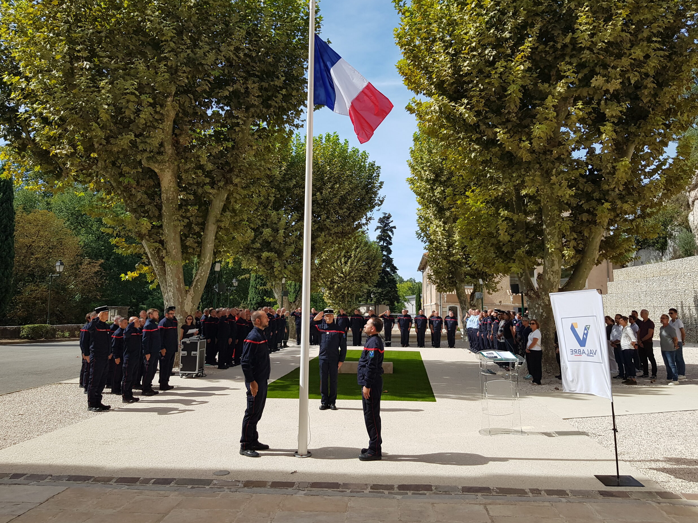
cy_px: 255
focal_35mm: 27
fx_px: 544
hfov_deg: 65.3
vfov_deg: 51.4
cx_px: 357
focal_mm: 4.2
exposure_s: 1/1816
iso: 40
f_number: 1.7
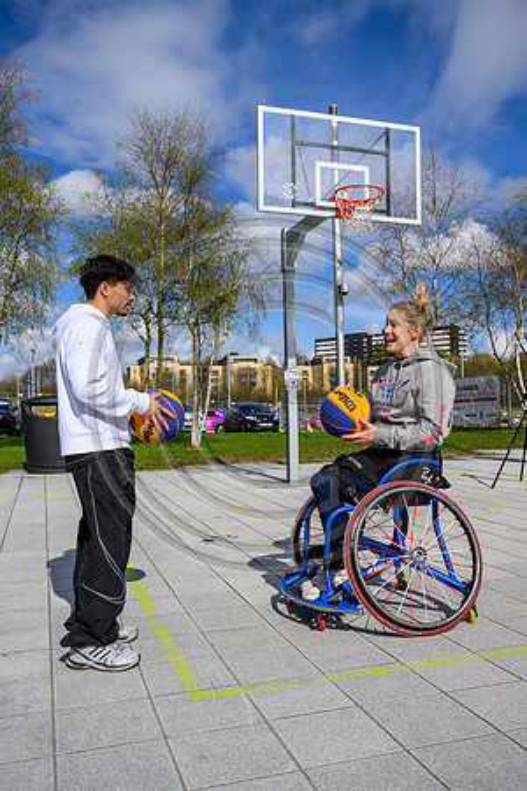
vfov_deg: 58.0
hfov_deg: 40.5
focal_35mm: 32
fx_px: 714
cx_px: 264
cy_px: 396
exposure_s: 1/5000
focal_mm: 32.5
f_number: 5.6
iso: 500
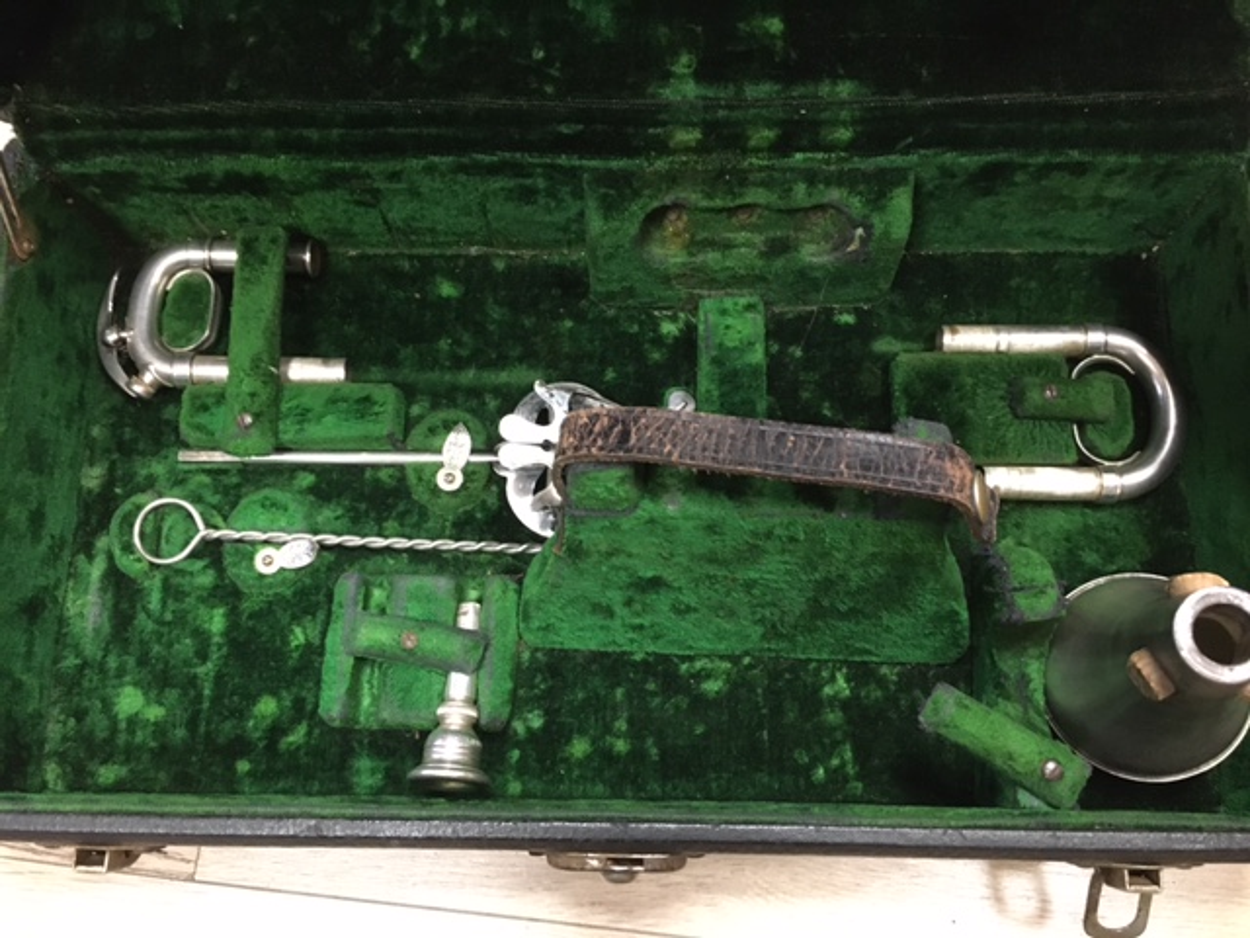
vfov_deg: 48.2
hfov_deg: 61.7
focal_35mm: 29
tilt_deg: -74.6
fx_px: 1047
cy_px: 469
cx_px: 625
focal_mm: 4.15
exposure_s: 1/17
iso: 250
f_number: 2.2
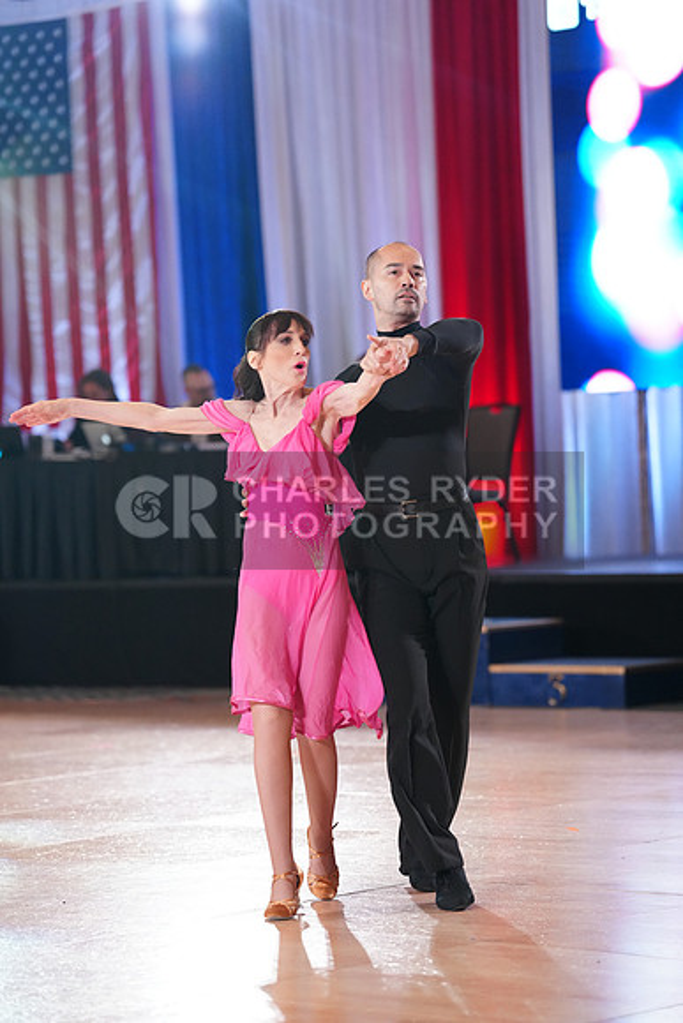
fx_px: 3612
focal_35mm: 127
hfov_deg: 10.8
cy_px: 512
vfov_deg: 16.1
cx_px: 342
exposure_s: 1/640
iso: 3200
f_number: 2.8
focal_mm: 127
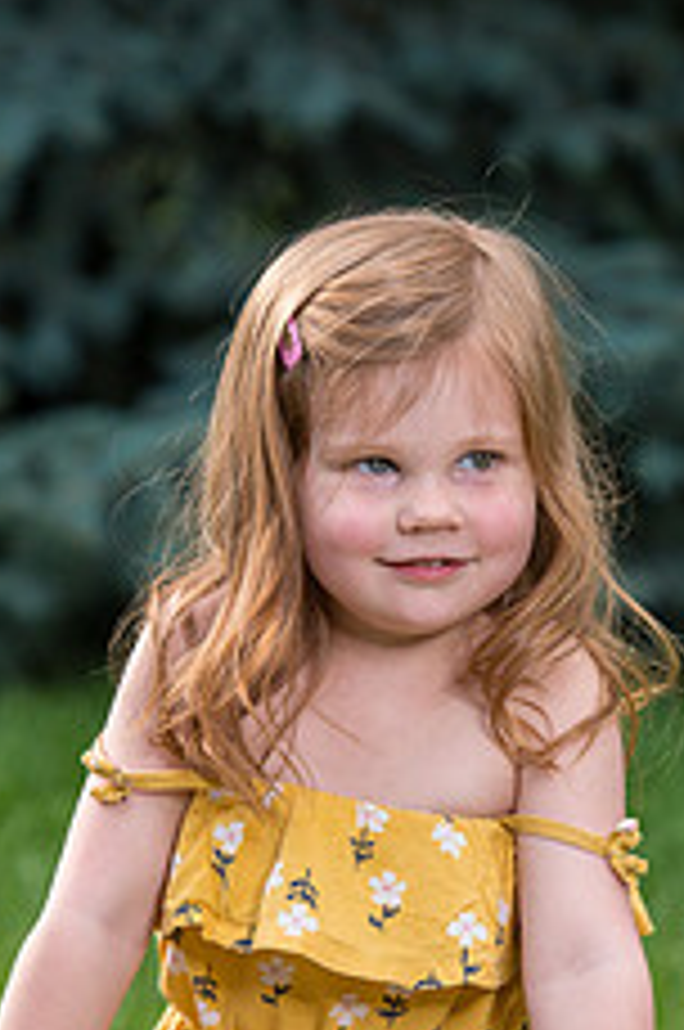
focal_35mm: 330
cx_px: 261
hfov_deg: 4.2
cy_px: 582
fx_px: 9433
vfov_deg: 6.3
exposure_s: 1/200
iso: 250
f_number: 5
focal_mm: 130
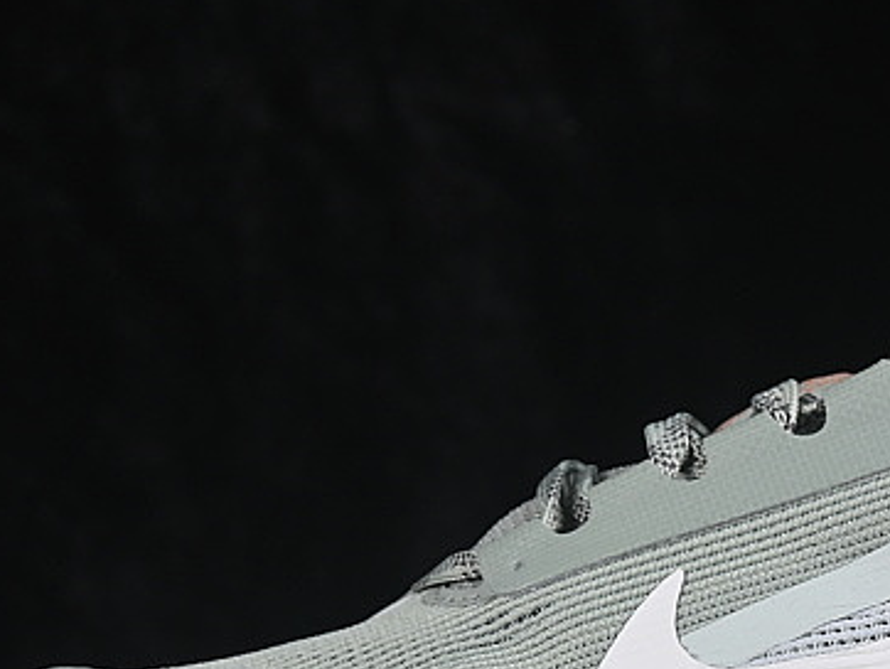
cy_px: 497
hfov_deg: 9.1
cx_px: 863
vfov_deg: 6.9
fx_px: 5531
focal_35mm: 215
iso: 160
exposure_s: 1/80
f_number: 8
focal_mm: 50
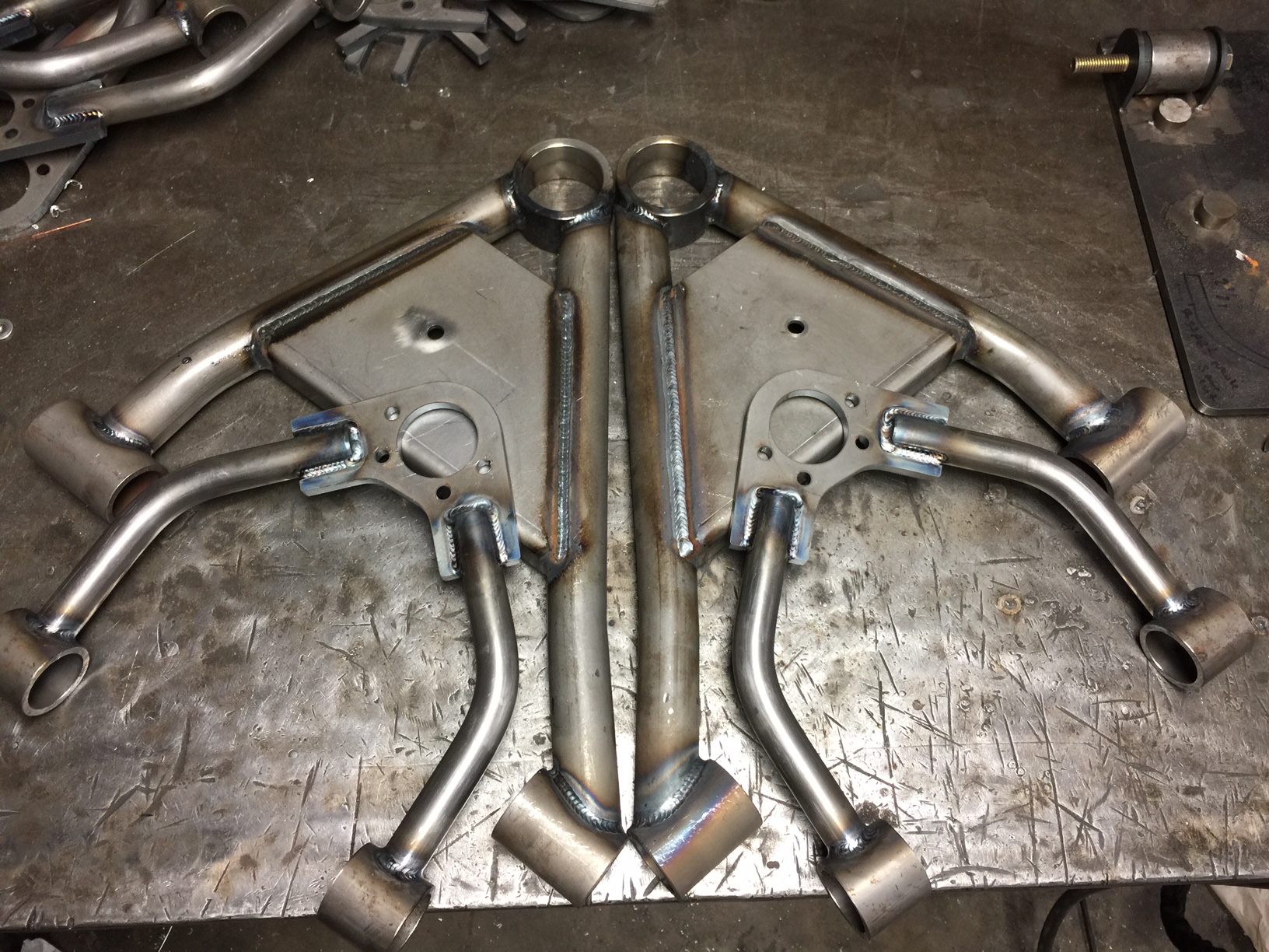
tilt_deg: -65.9
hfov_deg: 61.7
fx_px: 1063
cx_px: 634
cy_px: 476
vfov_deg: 48.2
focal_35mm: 29
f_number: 2.2
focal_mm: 4.15
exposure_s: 1/15
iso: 32
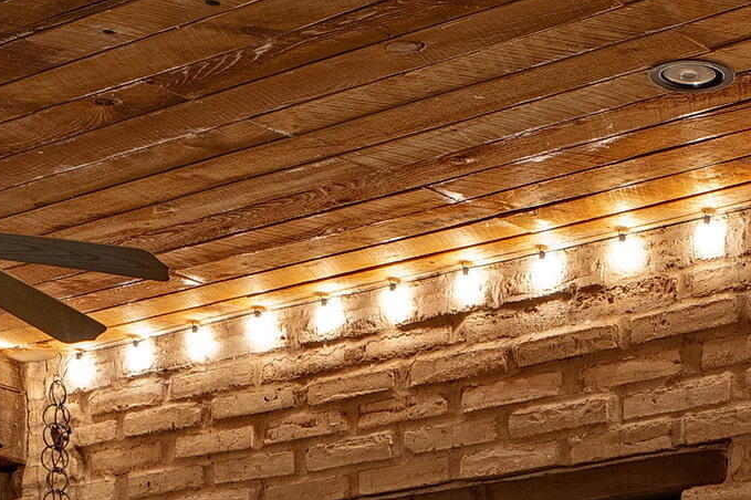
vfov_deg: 12.4
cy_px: 949
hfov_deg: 19.0
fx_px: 2064
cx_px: 990
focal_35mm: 99
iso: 200
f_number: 7.1
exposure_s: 3.2
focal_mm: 24
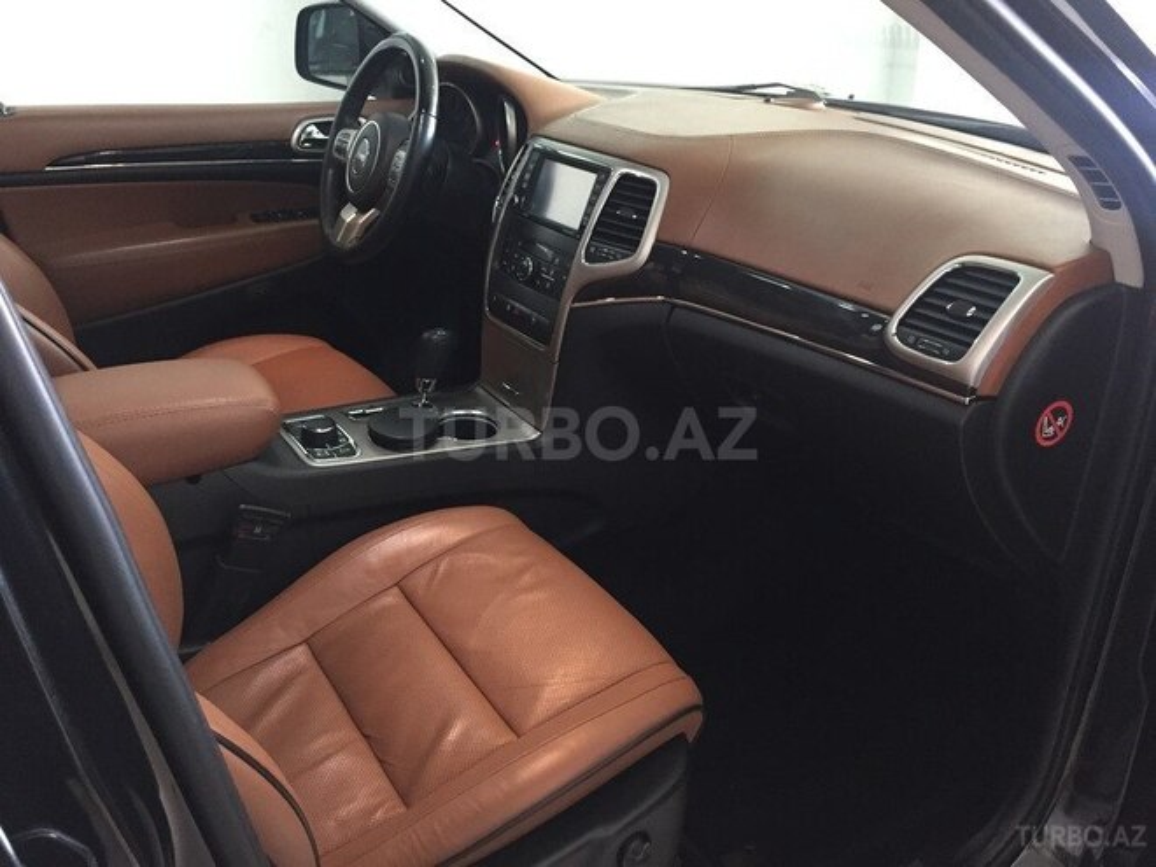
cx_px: 578
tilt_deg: -25.2
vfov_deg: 48.2
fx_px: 968
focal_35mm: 29
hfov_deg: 61.7
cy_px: 434
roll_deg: +0.3
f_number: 2.2
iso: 250
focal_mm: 4.15
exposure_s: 1/17
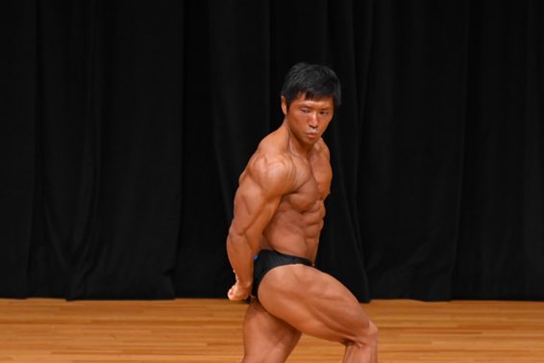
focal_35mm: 431
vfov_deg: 3.2
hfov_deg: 4.8
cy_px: 246
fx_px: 6511
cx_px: 280
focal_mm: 210
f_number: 5.6
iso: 3200
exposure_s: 1/400
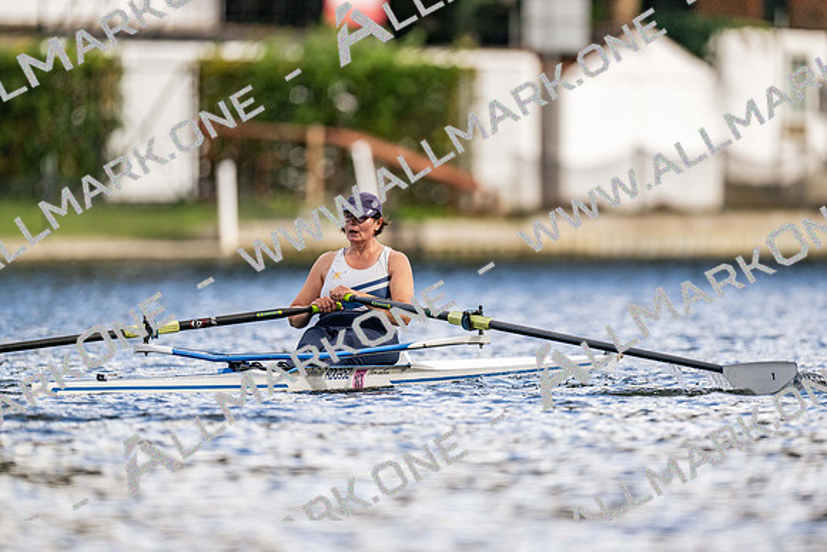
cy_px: 276
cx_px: 414
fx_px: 13793
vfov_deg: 2.3
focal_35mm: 600
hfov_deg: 3.4
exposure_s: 1/2500
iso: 400
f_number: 4
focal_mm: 600
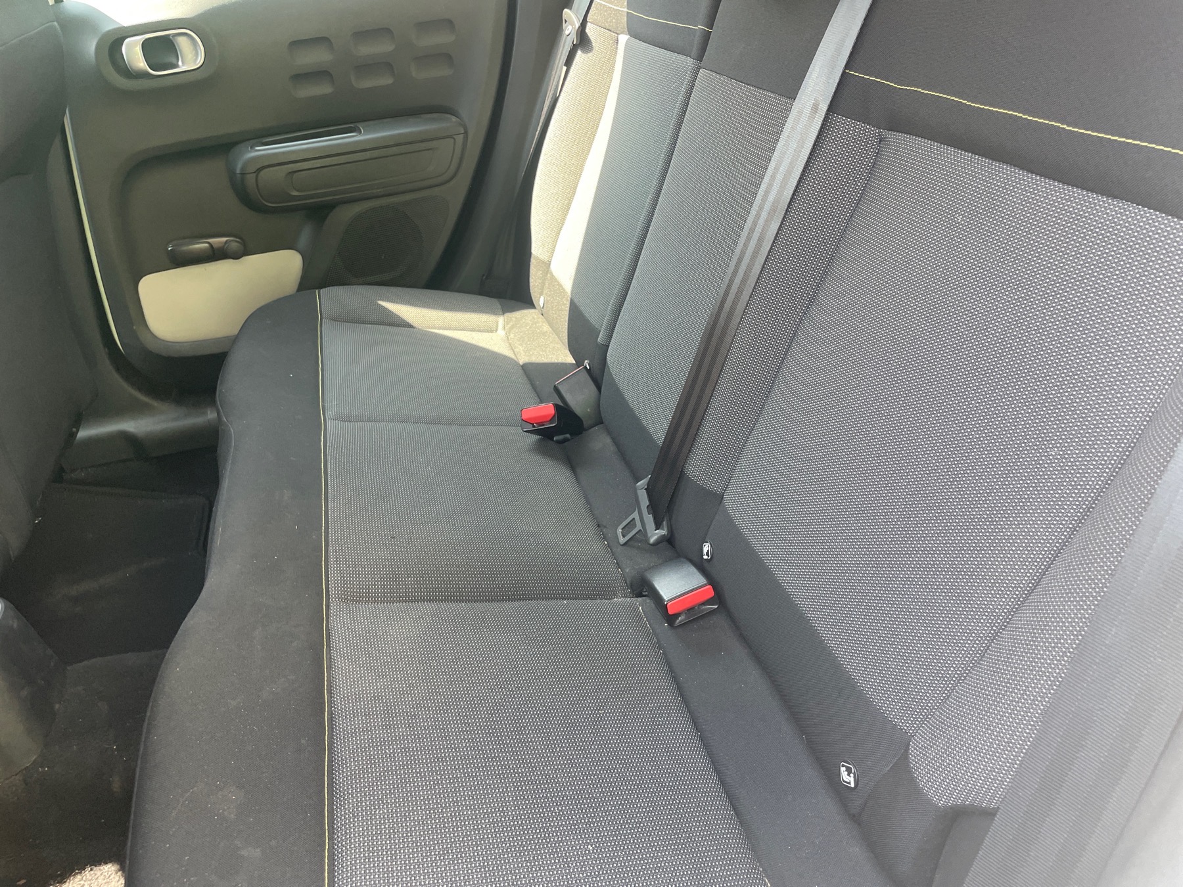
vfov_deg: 53.1
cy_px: 444
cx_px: 592
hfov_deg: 67.3
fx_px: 889
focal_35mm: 26
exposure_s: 1/121
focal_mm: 4.2
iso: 100
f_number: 1.6
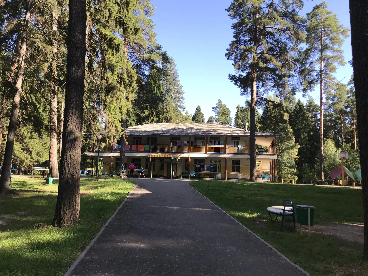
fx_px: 298
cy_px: 138
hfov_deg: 63.4
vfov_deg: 49.7
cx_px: 184
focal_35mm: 28
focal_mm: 3.99
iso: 20
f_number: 1.8
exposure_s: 1/486
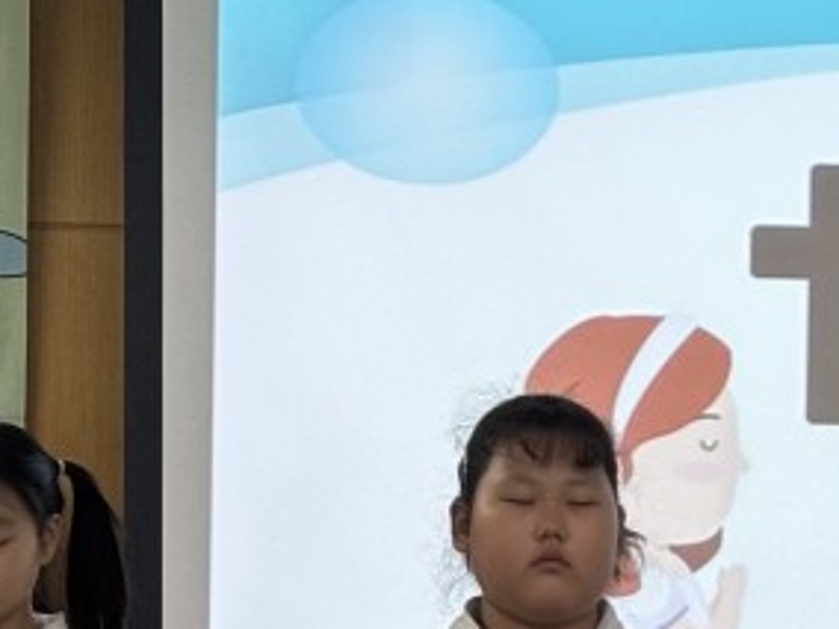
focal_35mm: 234
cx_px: 1326
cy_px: 653
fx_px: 5672
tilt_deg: -0.7
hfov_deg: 8.3
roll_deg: -1.3
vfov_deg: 6.3
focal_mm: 5.96
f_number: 1.6
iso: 50
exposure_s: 1/60
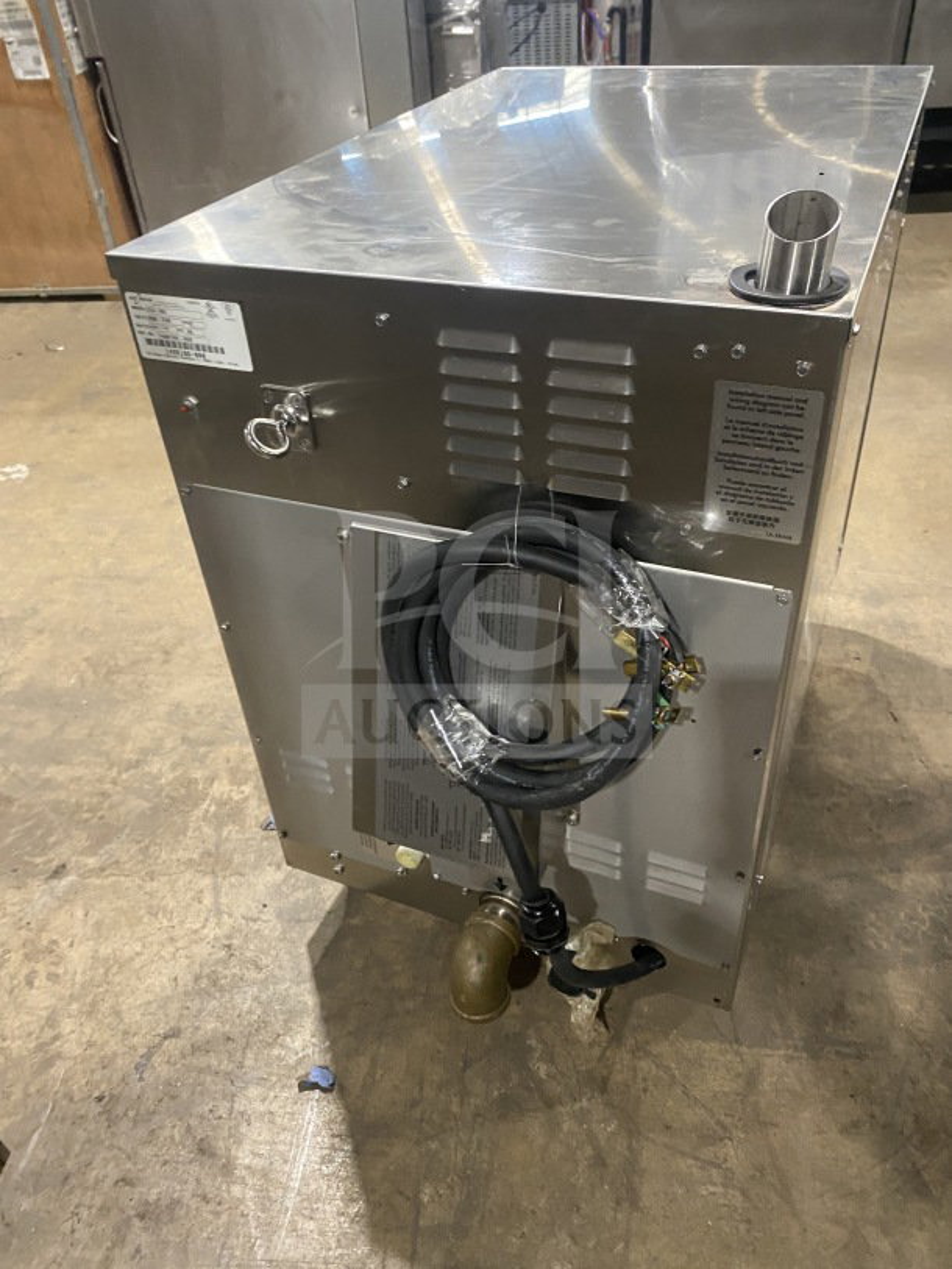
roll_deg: +0.8
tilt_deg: -33.9
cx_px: 476
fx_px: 953
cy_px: 634
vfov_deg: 67.3
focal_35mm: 26
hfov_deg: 53.1
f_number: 1.8
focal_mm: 4.25
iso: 400
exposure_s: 1/60
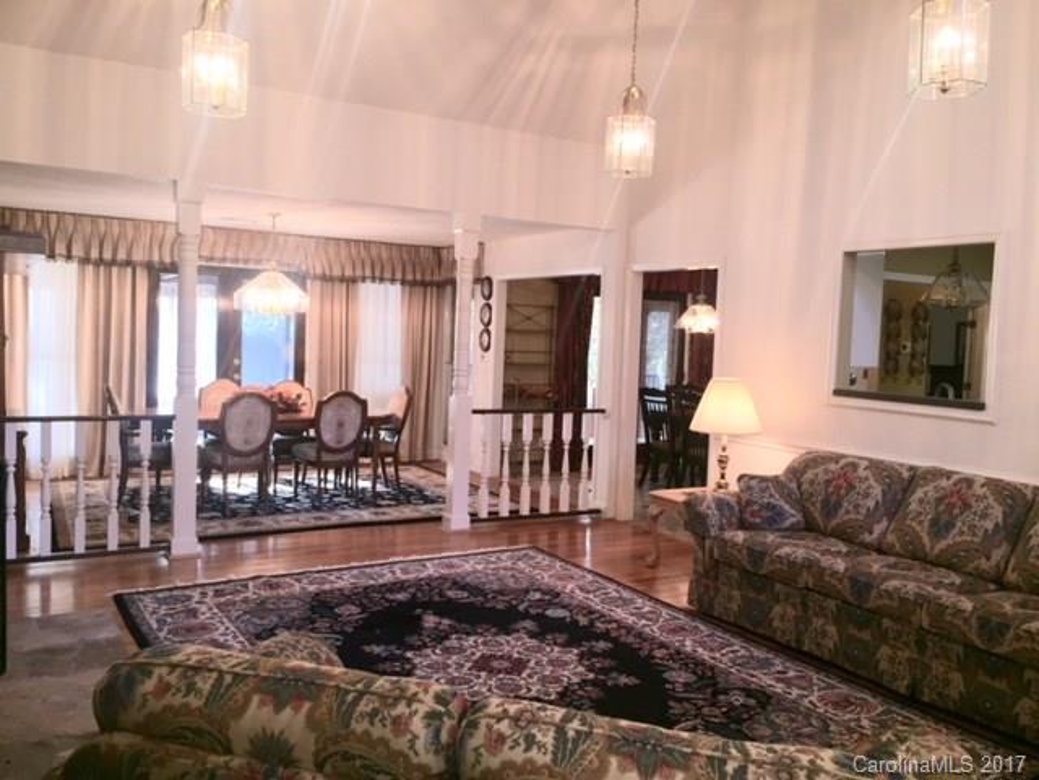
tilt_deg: -5.0
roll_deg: -2.7
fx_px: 870
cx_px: 520
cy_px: 390
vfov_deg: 48.2
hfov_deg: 61.7
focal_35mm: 29
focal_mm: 4.15
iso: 32
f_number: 2.2
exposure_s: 1/33
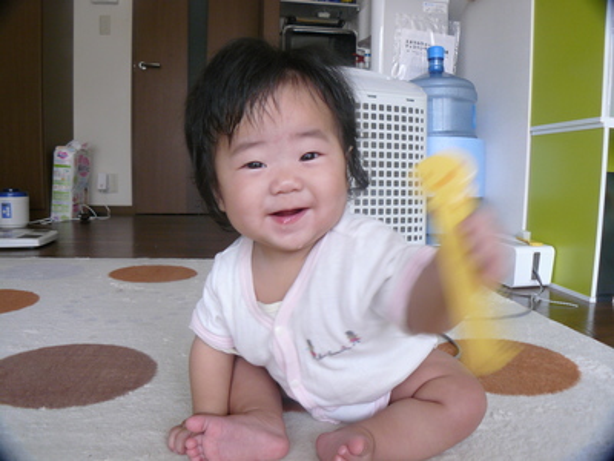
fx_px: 639
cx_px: 307
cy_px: 230
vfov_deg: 39.7
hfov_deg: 51.4
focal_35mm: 36
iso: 100
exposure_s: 1/25
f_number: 2.8
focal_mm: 6
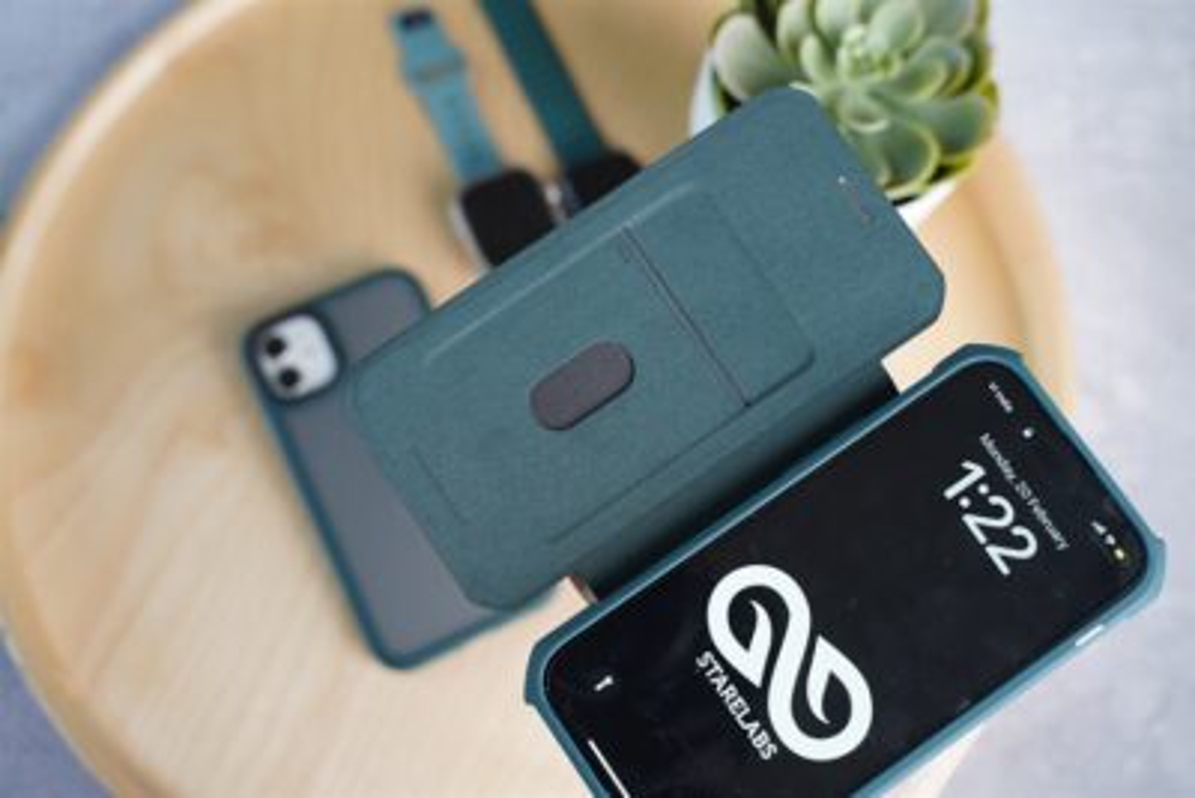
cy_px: 399
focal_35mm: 38
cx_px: 598
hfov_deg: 50.7
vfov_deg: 35.1
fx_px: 1262
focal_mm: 38
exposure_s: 1/160
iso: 1600
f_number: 4
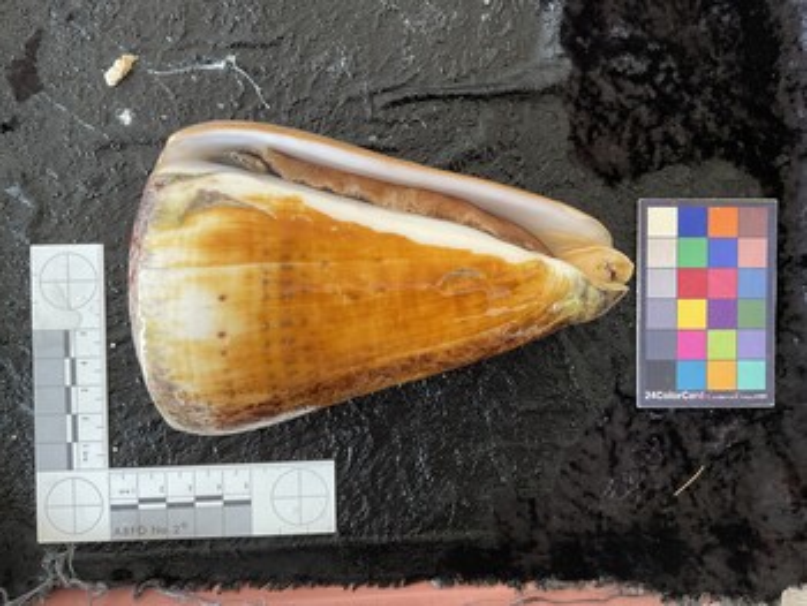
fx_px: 677
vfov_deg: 48.3
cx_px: 404
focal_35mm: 29
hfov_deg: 61.6
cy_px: 303
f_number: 1.8
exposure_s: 1/60
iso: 100
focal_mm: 3
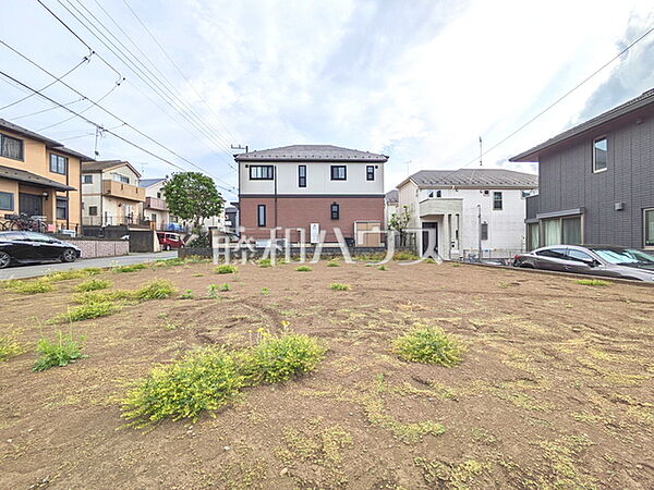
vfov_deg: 85.7
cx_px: 327
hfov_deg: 102.1
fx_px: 265
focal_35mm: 14
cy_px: 245
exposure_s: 1/3106
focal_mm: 1.83
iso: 50
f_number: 2.2
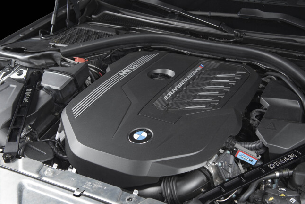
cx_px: 156
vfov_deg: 26.0
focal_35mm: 52
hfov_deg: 38.2
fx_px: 441
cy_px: 119
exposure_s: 1/100
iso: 100
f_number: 5.6
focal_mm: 42
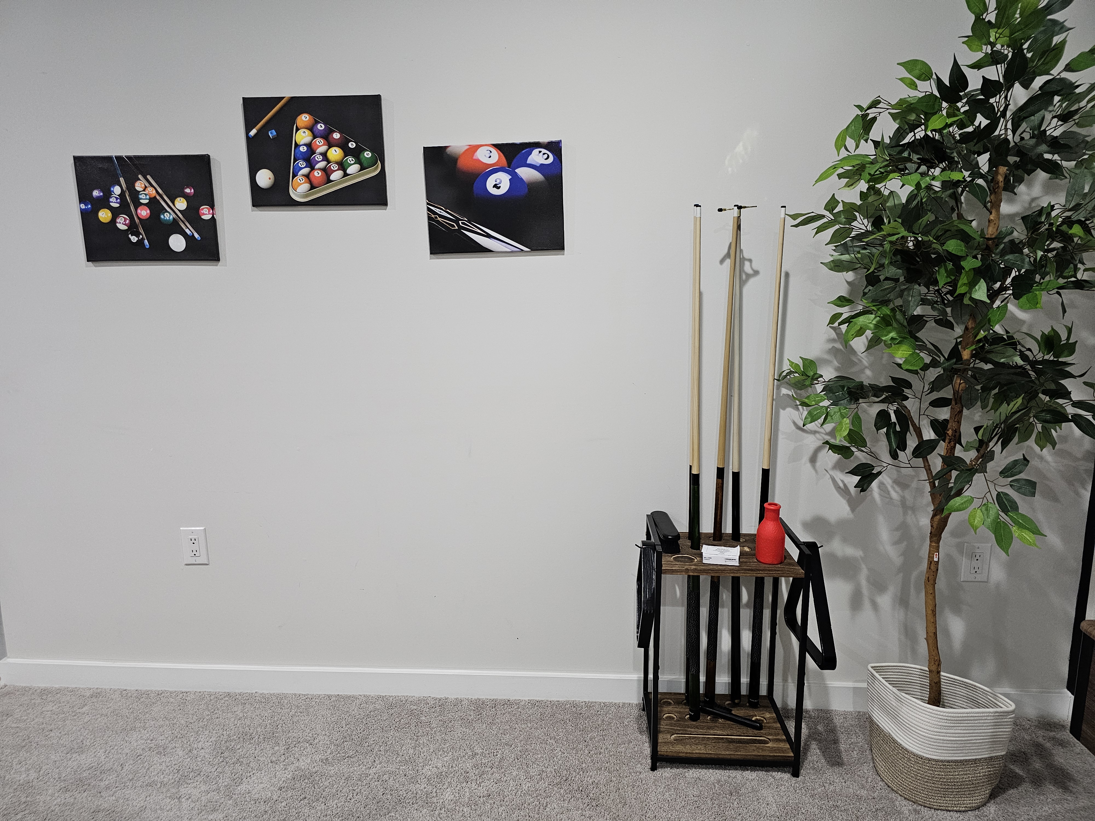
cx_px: 548
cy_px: 410
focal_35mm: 23
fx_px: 728
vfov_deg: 58.9
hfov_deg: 73.9
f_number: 1.7
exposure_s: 1/60
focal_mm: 6.3
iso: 500
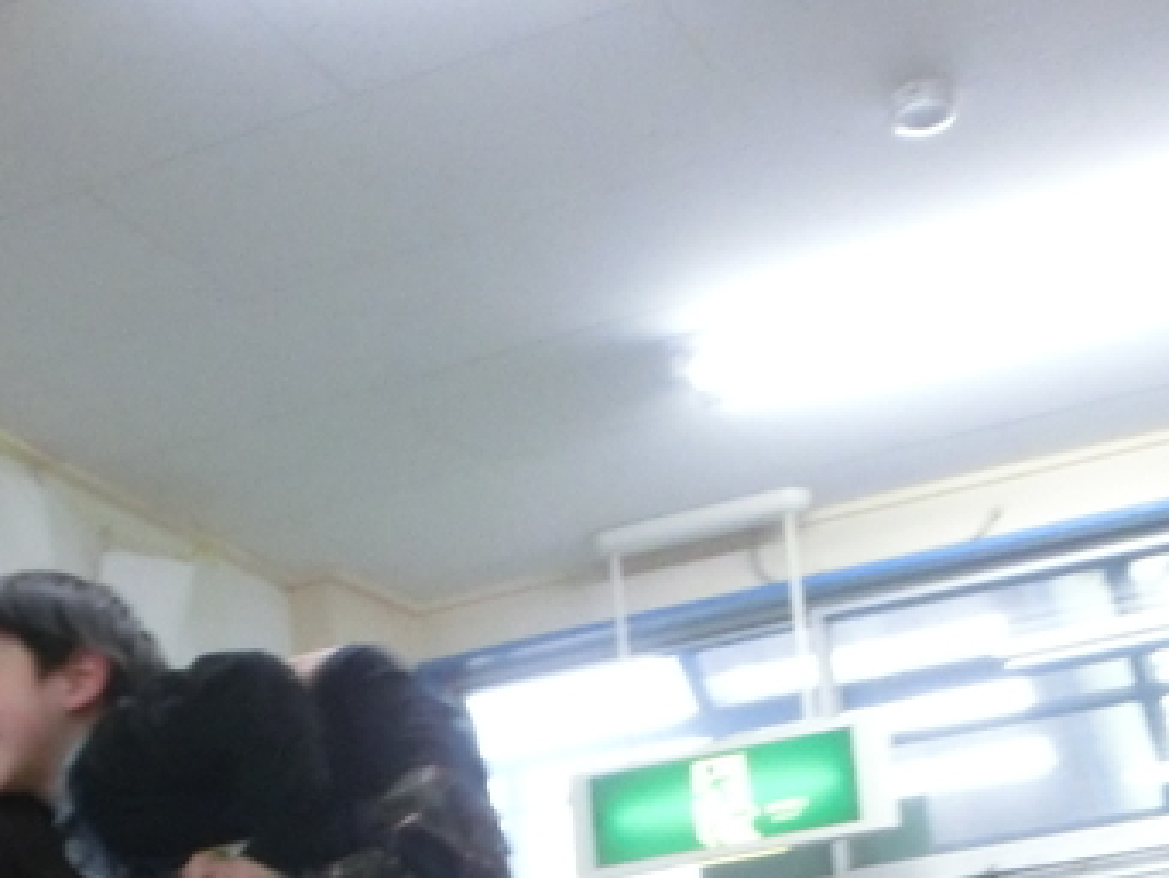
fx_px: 2432
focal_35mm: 72
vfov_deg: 18.8
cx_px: 535
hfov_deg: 27.0
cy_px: 1190
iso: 800
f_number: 3
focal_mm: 4.24
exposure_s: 1/160
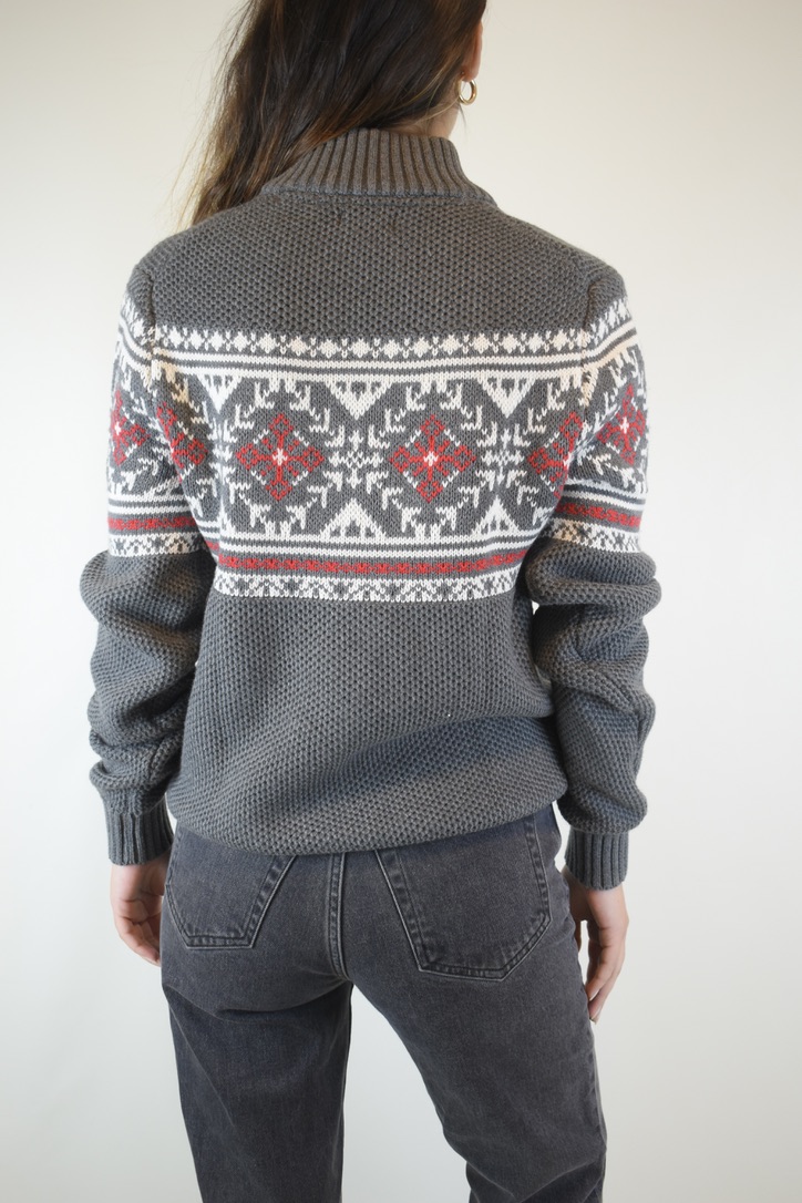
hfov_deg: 31.9
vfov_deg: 46.4
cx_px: 401
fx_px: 1403
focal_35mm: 42
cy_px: 602
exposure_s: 1/60
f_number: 4.2
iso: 400
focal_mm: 28
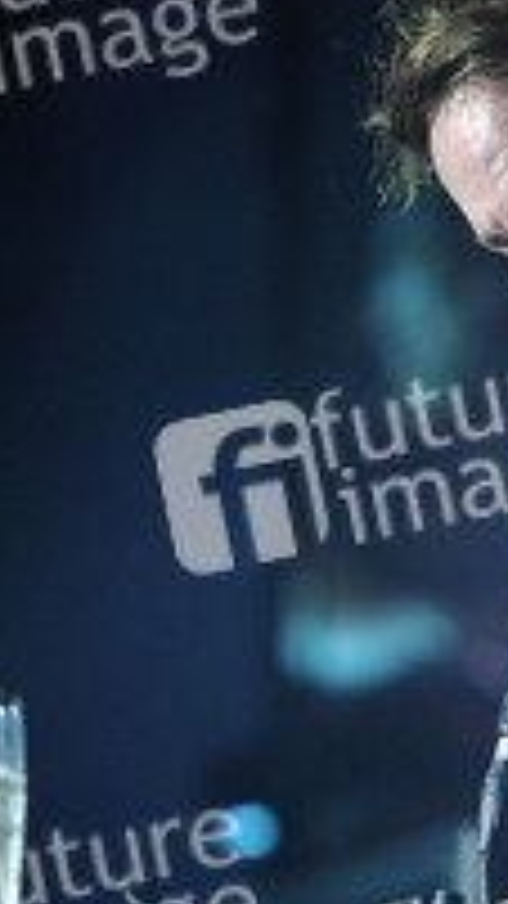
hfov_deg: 2.9
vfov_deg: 5.2
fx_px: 10014
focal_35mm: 418
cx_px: 519
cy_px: 693
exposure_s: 1/160
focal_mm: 200
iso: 1600
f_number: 2.8
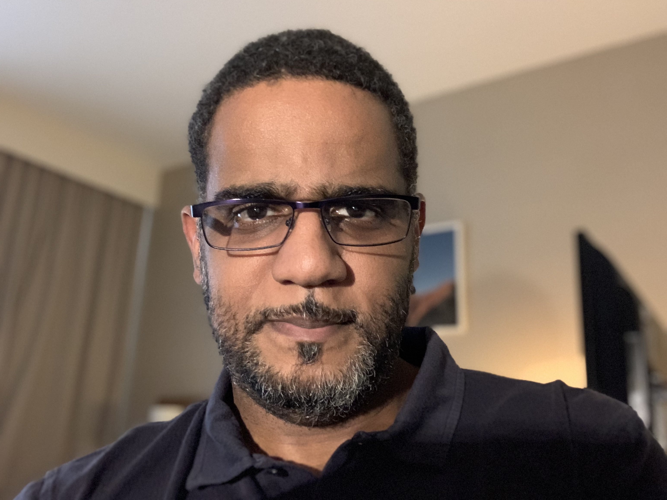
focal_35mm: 32
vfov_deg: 44.2
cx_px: 334
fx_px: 617
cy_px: 250
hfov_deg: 56.8
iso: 800
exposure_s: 1/14
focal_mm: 2.87
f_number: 2.2
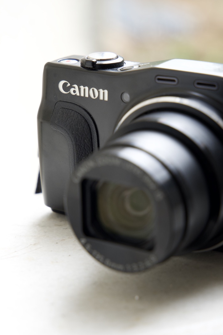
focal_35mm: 105
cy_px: 168
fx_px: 976
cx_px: 112
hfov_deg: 13.0
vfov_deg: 19.5
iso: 500
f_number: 6.3
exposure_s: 1/160
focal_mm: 70
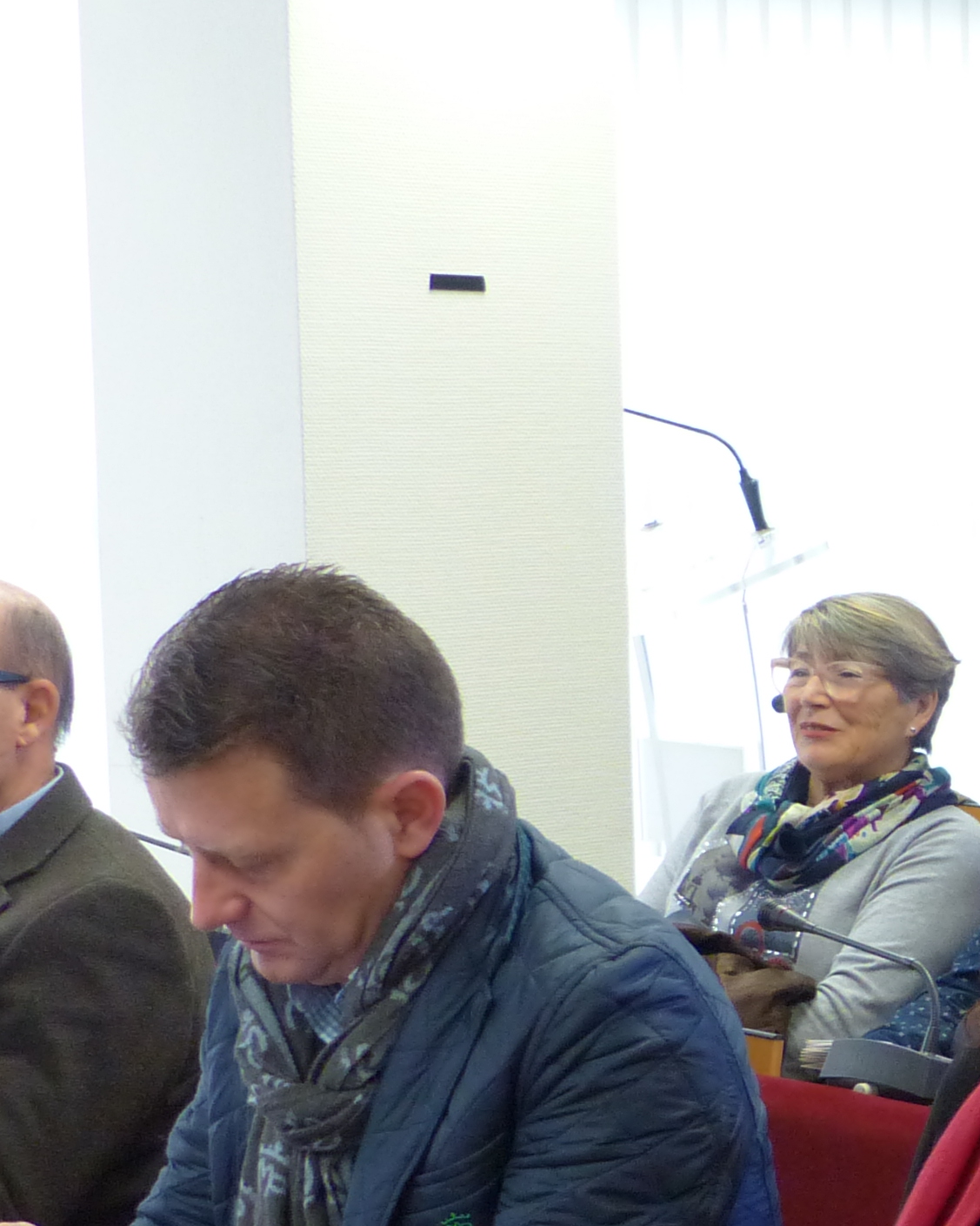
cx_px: 1503
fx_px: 3517
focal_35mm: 97
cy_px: 913
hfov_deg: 14.7
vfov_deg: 19.6
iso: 250
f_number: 2.8
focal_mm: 6.3
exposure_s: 1/60
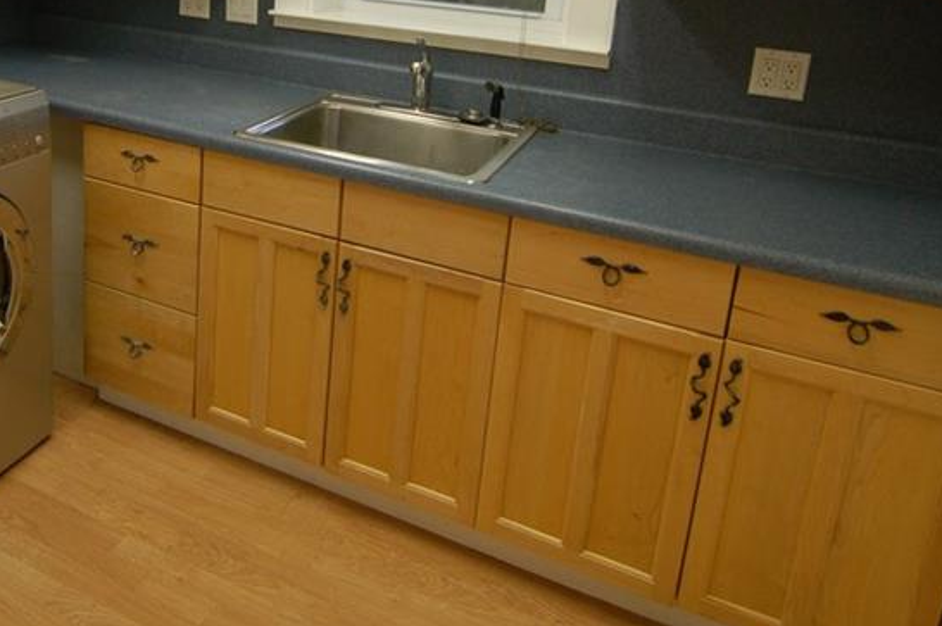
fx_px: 809
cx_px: 286
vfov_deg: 39.4
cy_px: 69
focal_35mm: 31
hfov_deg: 58.5
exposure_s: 1/60
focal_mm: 11
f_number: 4
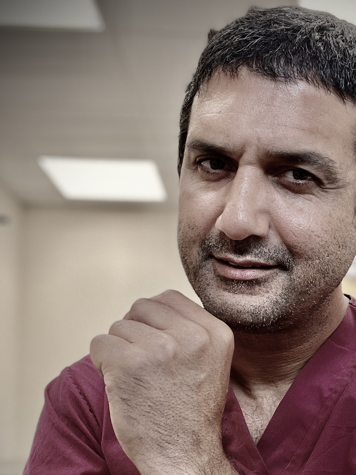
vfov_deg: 37.3
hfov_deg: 28.5
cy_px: 353
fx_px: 686
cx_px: 281
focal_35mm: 50
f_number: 2.2
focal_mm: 2.71
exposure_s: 1/100
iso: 64
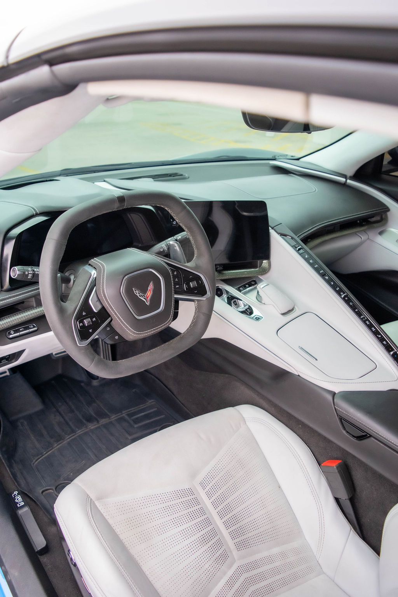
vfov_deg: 67.4
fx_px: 448
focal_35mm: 27
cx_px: 199
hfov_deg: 47.9
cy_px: 298
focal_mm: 18
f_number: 3.5
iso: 800
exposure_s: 1/1000
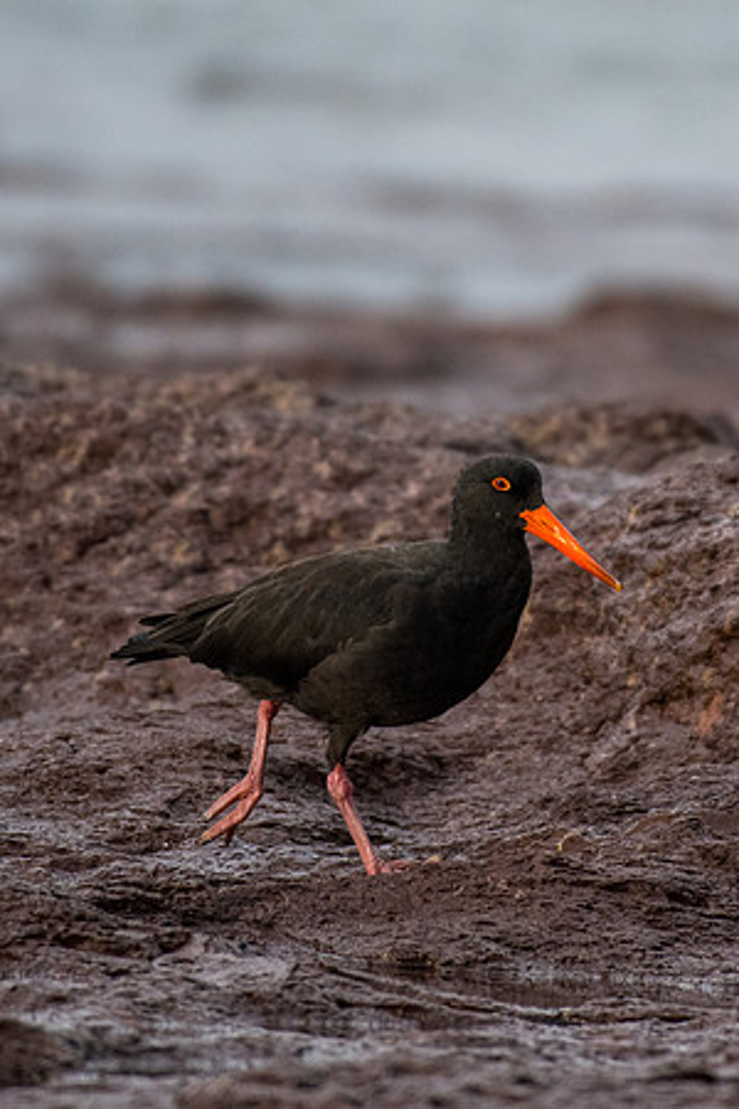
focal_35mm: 1160
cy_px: 488
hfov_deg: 1.2
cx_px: 565
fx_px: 35718
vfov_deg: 1.8
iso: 1000
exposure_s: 1/1600
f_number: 5.6
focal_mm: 500
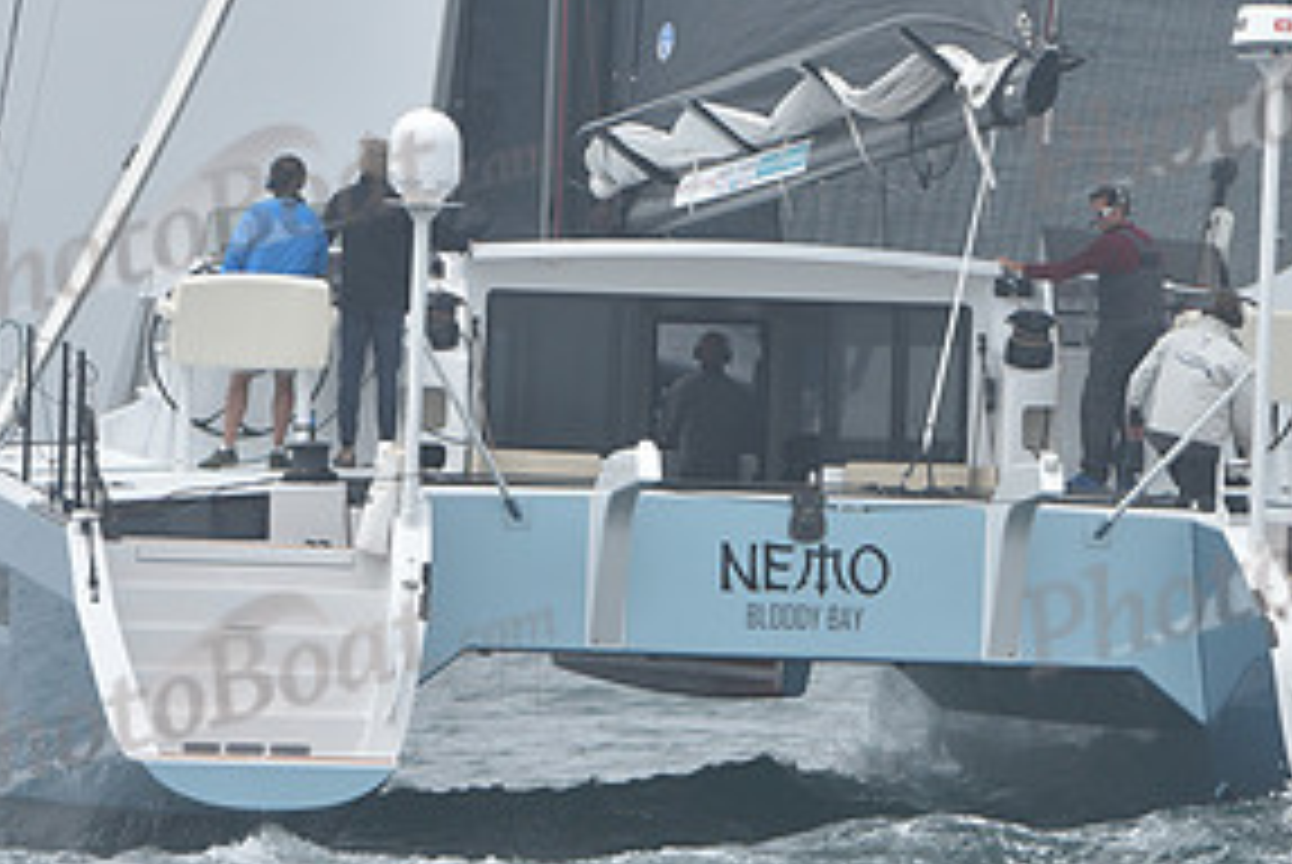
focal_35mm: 404
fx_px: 14514
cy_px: 389
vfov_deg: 3.4
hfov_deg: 5.1
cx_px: 792
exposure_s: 1/800
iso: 250
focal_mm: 200
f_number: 10
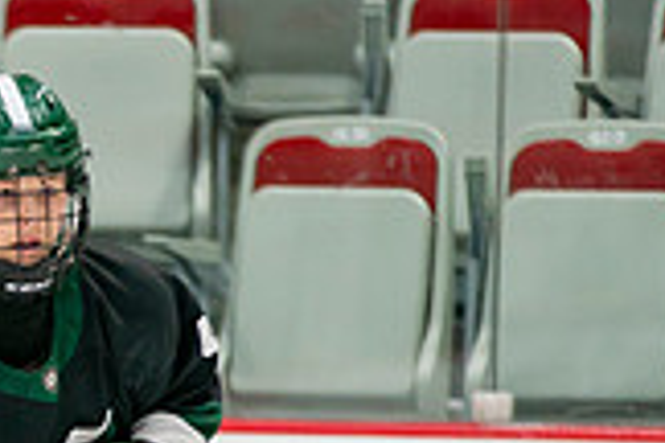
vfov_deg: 1.5
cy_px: 638
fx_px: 16698
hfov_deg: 2.3
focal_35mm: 904
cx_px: -161
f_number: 3.2
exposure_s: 1/640
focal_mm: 200
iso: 1000
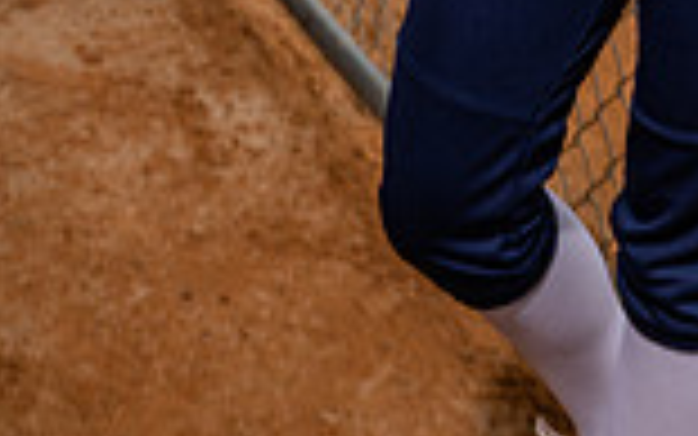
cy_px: -526
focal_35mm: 121
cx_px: 482
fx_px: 2303
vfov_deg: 9.8
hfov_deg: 17.2
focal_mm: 41
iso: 100
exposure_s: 1/1250
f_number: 4
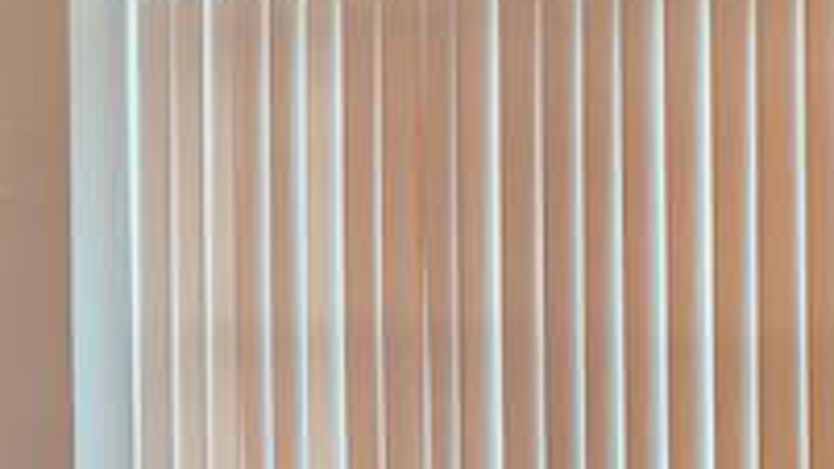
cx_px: -33
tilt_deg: -1.1
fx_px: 1990
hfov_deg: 22.6
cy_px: 303
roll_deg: +0.6
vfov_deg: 13.4
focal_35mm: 90
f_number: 1.8
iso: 64
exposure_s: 1/60
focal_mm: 4.25
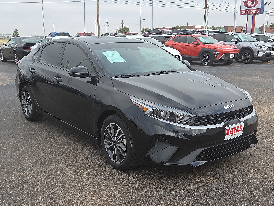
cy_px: 103
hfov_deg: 46.8
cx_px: 137
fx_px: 317
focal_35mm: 40
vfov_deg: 36.0
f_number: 1.8
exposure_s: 1/1667
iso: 76
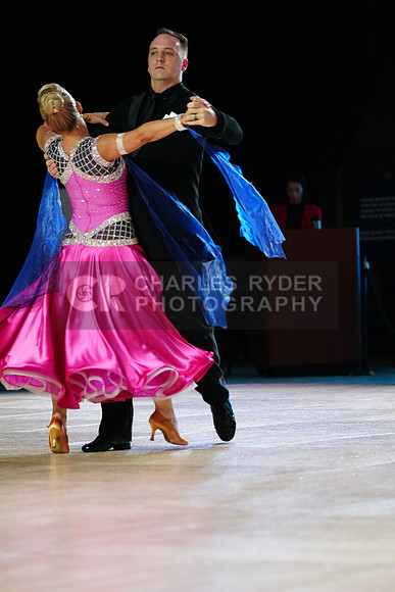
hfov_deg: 7.6
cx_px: 198
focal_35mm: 180
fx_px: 2961
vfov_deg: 11.4
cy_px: 296
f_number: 4
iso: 2500
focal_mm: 180
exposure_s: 1/320
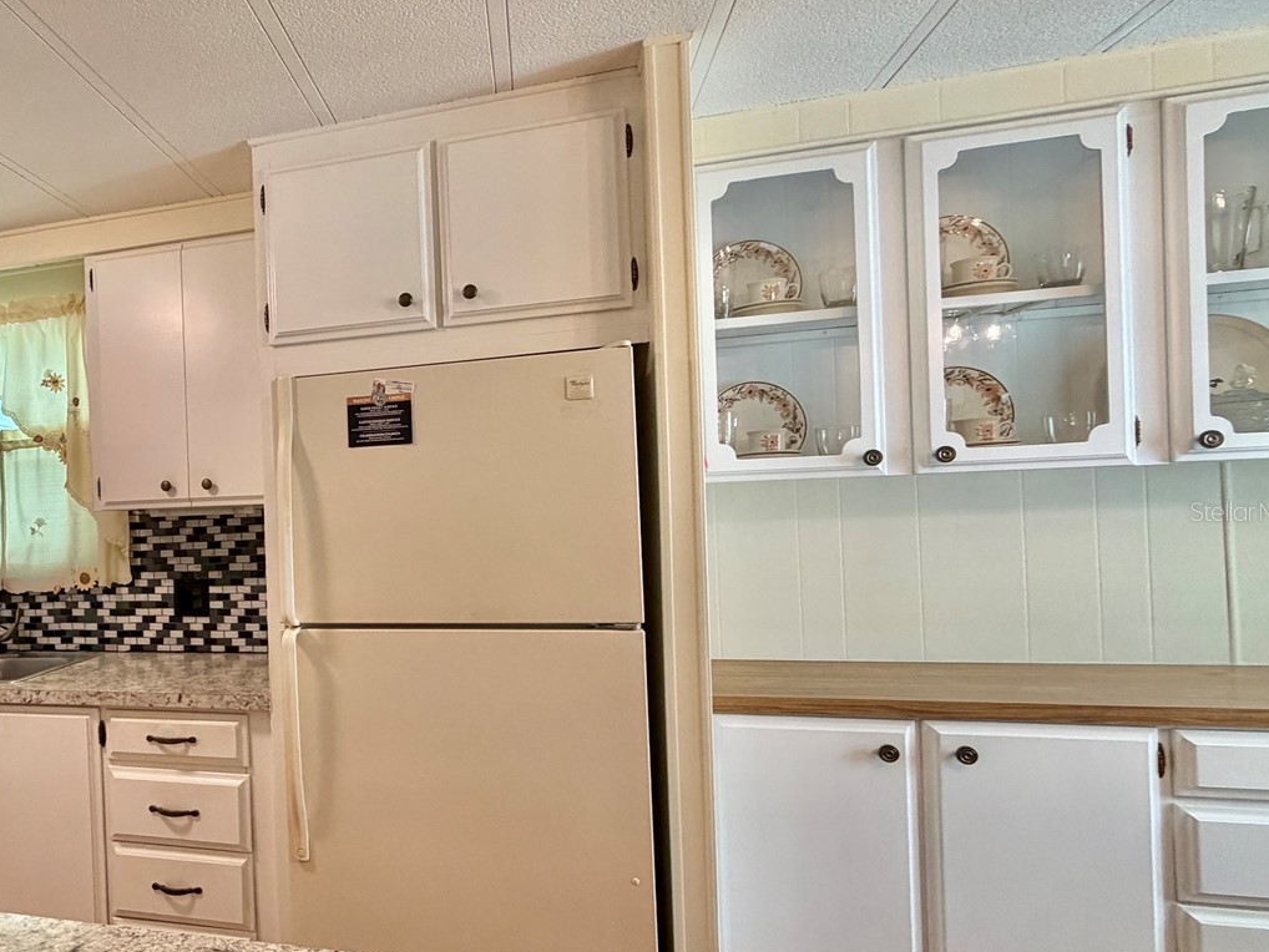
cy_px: 511
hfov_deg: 71.0
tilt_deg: -0.1
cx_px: 310
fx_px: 807
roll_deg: +2.6
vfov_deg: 61.0
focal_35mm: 22
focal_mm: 2.22
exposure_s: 1/120
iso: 320
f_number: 2.2
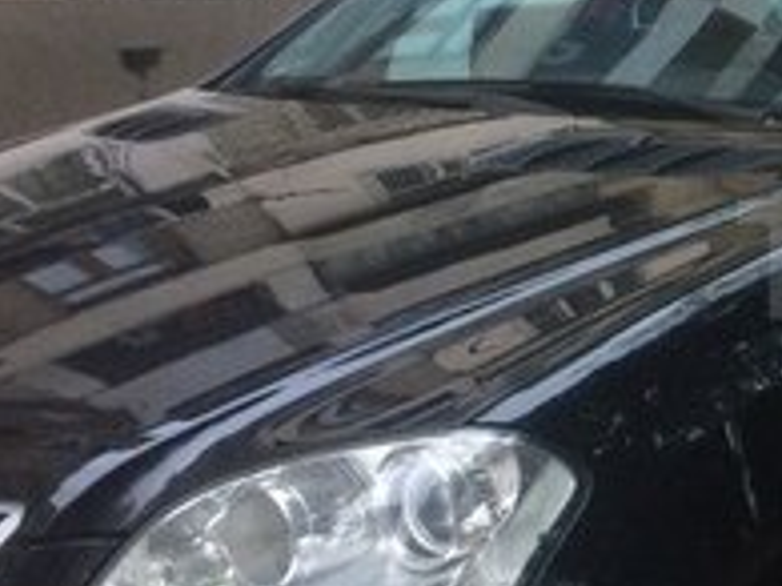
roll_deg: +0.3
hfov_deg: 18.0
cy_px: 259
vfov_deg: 15.1
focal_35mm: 98
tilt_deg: -8.4
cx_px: 1147
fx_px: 2213
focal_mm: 4.15
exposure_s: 1/33
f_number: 2.2
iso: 64
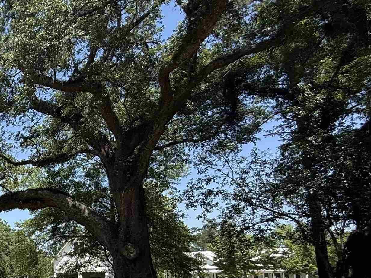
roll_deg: -0.5
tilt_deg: +6.2
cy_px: 251
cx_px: -63
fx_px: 375
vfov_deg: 37.9
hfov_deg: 39.6
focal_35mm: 35
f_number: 2.2
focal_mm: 2.22
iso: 50
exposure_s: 1/726
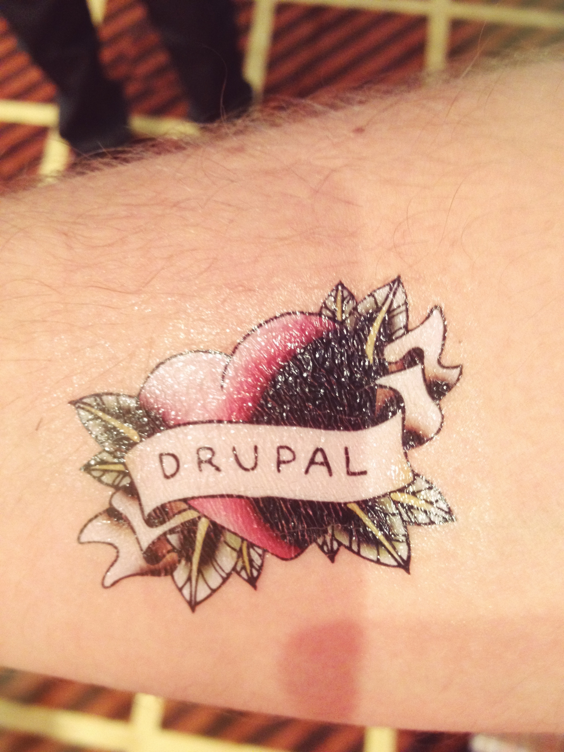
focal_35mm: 35
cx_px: 282
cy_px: 376
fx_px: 760
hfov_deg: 40.7
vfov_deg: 52.6
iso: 320
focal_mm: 4.28
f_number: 2.4
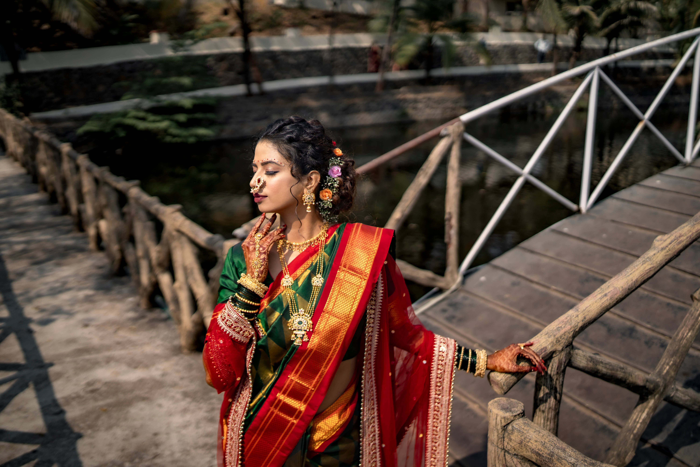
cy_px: 234
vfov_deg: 37.9
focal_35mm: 35
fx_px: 681
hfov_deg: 54.4
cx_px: 350
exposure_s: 1/8000
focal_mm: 35
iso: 100
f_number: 1.4
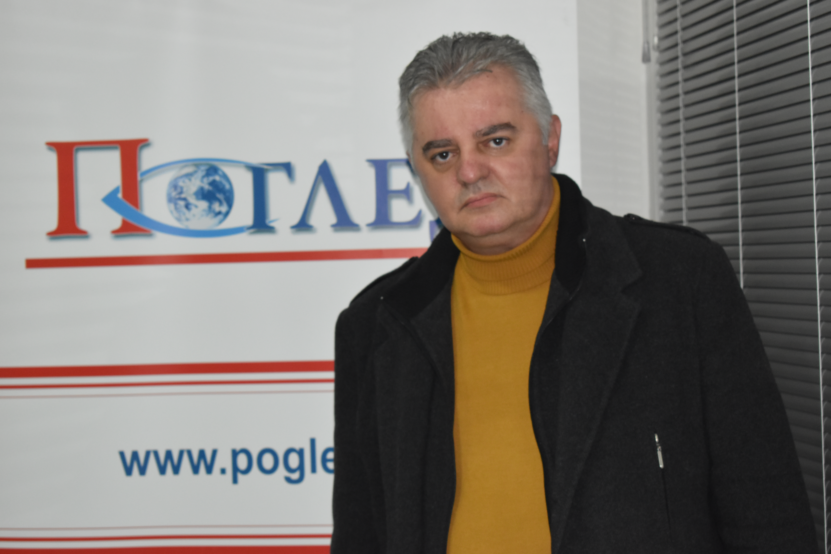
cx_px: 416
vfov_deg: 17.5
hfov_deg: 26.0
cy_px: 277
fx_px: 1800
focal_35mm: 78
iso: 1600
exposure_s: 1/60
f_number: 5.6
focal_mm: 52
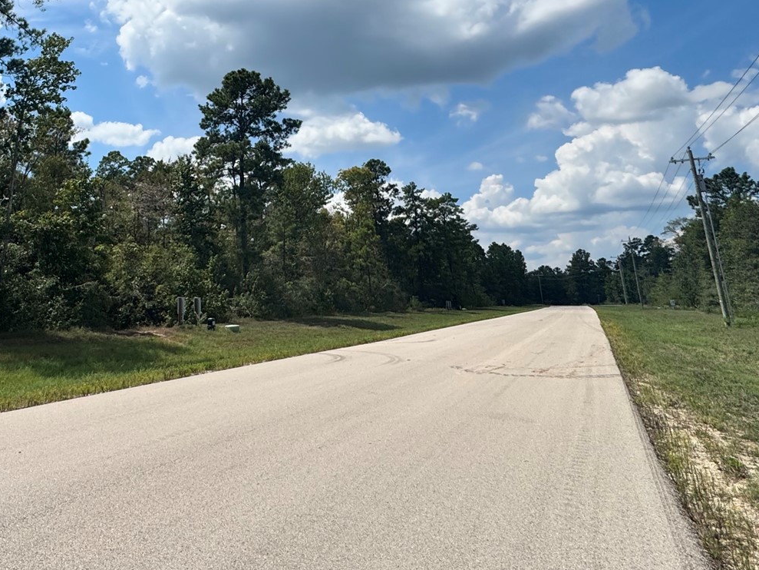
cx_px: 180
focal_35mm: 29
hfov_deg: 58.1
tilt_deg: +17.4
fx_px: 636
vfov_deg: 46.0
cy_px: 122
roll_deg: -0.5
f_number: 2.2
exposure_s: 1/3717
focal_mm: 2.22
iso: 50
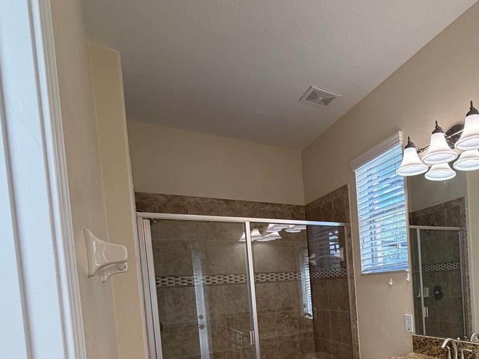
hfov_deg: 61.1
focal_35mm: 26
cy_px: 299
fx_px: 360
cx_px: 392
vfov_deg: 49.2
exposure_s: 1/120
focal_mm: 2.22
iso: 250
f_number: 2.2
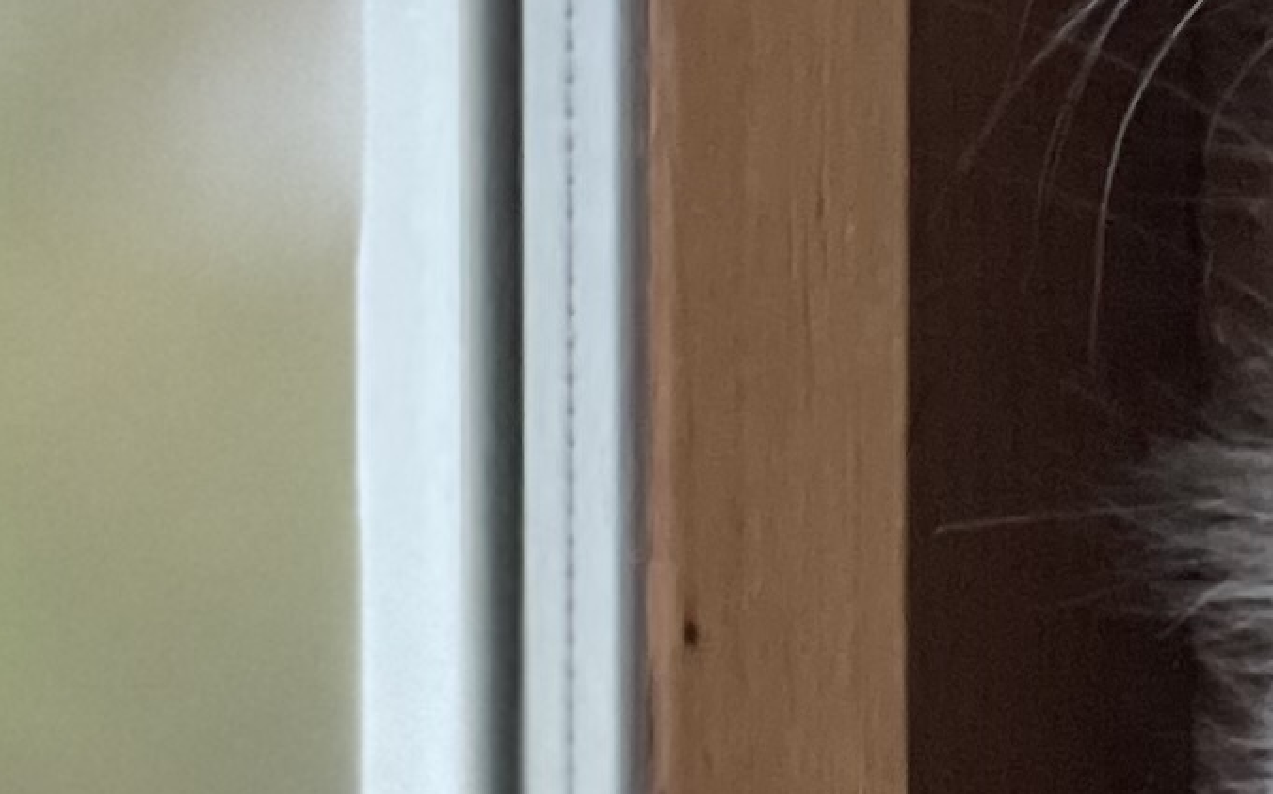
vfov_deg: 3.9
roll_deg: -0.5
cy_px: 2025
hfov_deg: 6.3
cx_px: 1836
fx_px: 11410
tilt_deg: -9.2
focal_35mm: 329
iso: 500
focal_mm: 6
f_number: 2
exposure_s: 1/16
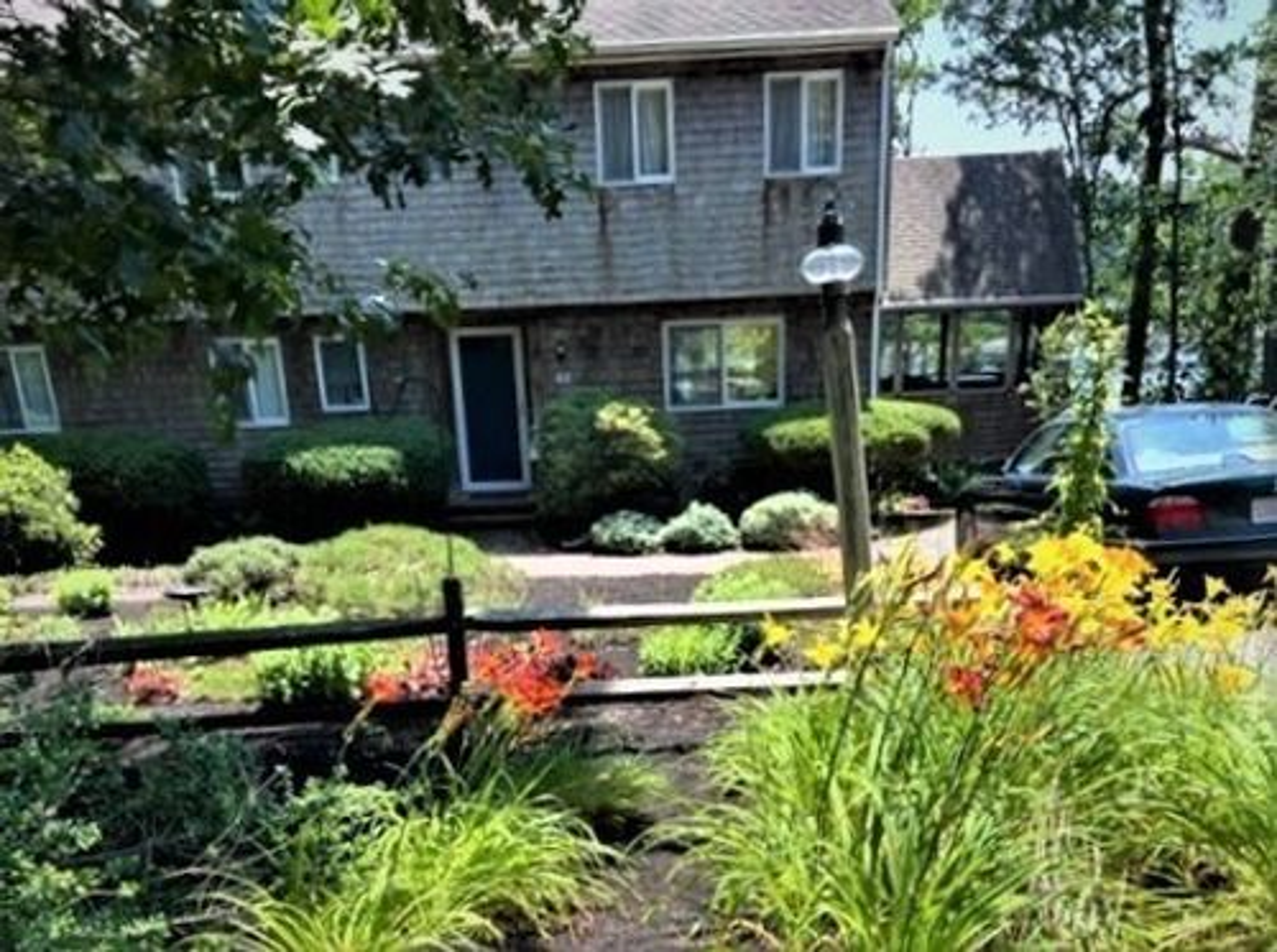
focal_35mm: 26
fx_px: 957
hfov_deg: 67.4
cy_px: 476
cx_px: 638
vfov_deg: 52.9
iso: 50
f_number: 1.5
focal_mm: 5.7
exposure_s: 1/1311
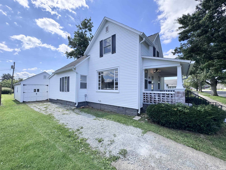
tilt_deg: +1.8
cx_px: 113
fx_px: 91
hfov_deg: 102.1
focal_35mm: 14
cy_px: 85
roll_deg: +0.0
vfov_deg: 85.7
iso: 50
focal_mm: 2.22
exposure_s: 1/1126
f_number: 2.2
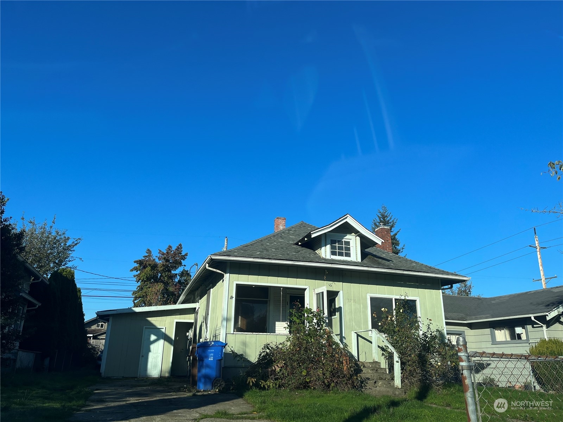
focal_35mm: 26
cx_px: 282
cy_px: 211
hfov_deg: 67.3
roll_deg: -0.6
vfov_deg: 53.1
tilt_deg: +19.6
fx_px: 423
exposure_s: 1/2513
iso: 50
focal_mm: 5.1
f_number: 1.6
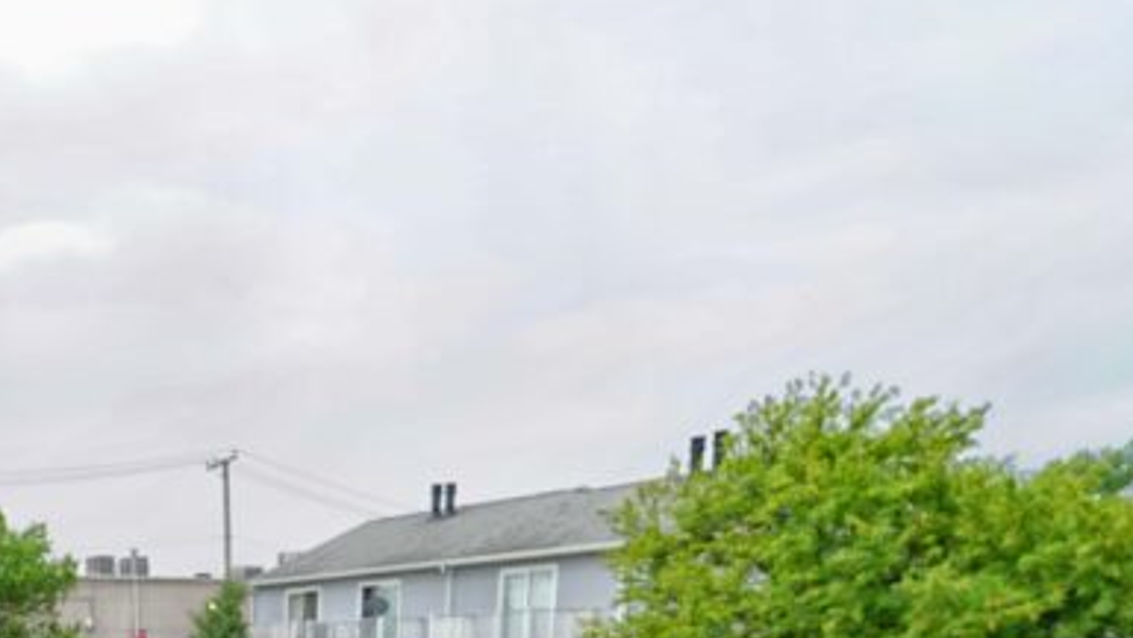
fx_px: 1172
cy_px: 928
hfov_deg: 46.5
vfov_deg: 24.5
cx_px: 112
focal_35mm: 39
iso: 250
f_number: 8
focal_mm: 14
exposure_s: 1/500
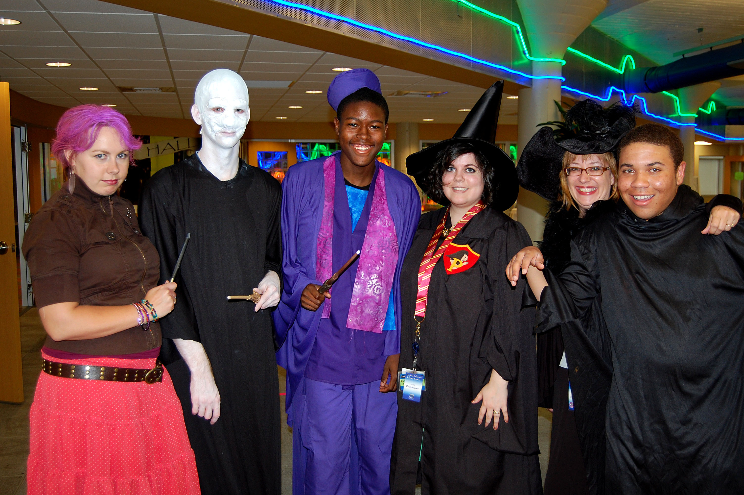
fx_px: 743
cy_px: 248
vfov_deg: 36.8
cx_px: 372
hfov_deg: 53.2
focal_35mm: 36
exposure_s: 1/60
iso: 400
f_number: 4
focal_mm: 24
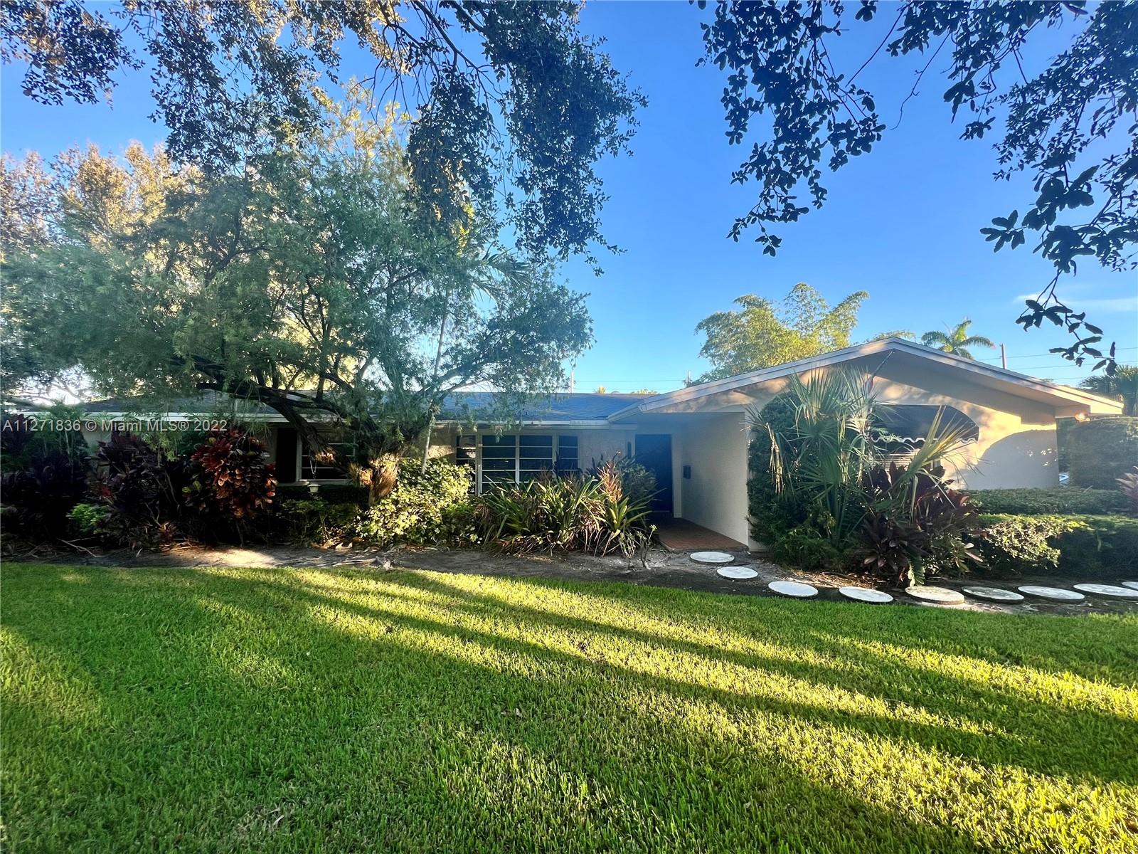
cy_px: 427
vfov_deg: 89.9
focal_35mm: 13
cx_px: 569
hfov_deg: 106.2
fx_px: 427
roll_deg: +0.3
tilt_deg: +2.9
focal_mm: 1.57
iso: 32
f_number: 1.8
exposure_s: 1/254
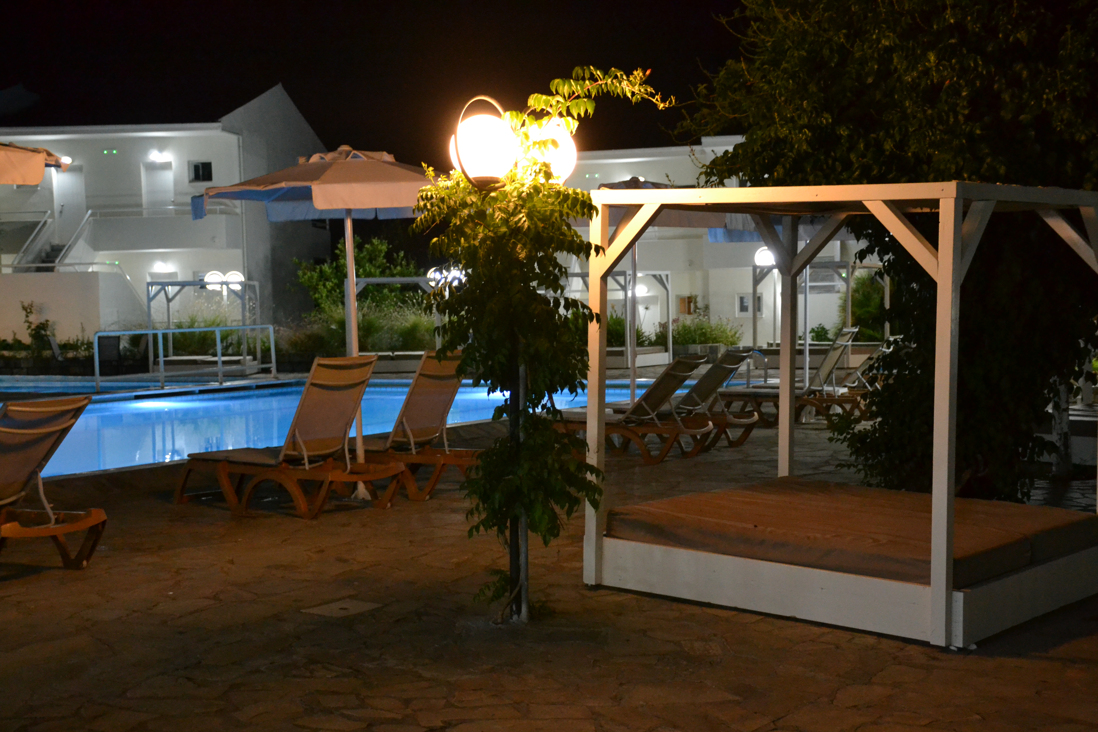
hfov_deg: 37.9
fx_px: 1601
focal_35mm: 52
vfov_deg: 25.8
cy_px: 366
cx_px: 549
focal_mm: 35
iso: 2500
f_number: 4.2
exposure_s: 1/25
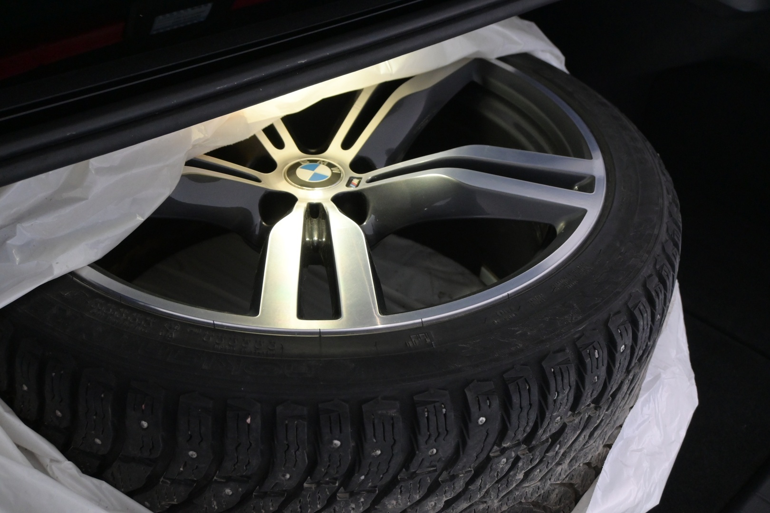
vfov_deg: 33.6
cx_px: 385
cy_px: 256
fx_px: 850
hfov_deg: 48.7
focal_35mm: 40
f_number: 5.6
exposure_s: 1/125
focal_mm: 26.5
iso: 2500
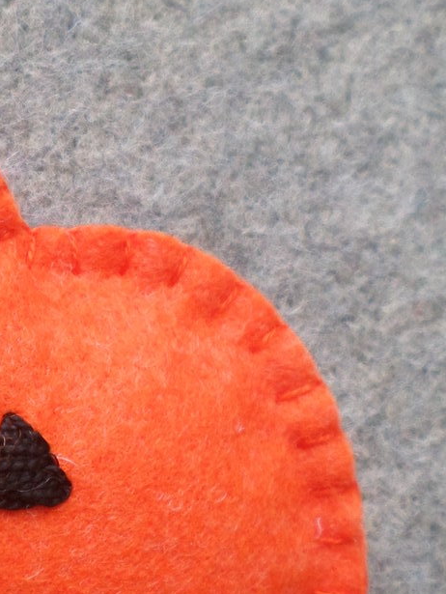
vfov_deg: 25.0
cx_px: -79
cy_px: 352
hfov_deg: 18.0
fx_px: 1339
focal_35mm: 78
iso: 80
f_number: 2.5
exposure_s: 1/90
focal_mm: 4.5
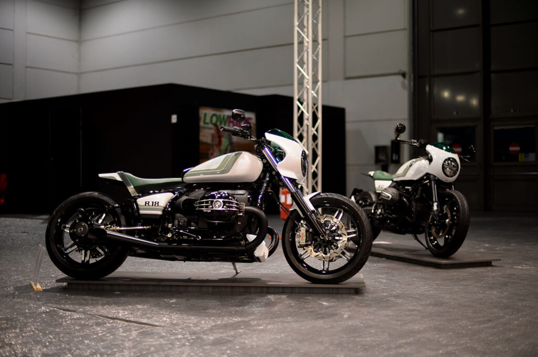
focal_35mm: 50
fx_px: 747
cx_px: 269
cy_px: 178
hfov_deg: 39.6
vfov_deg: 26.9
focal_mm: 50
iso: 100
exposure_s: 1/125
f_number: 1.4
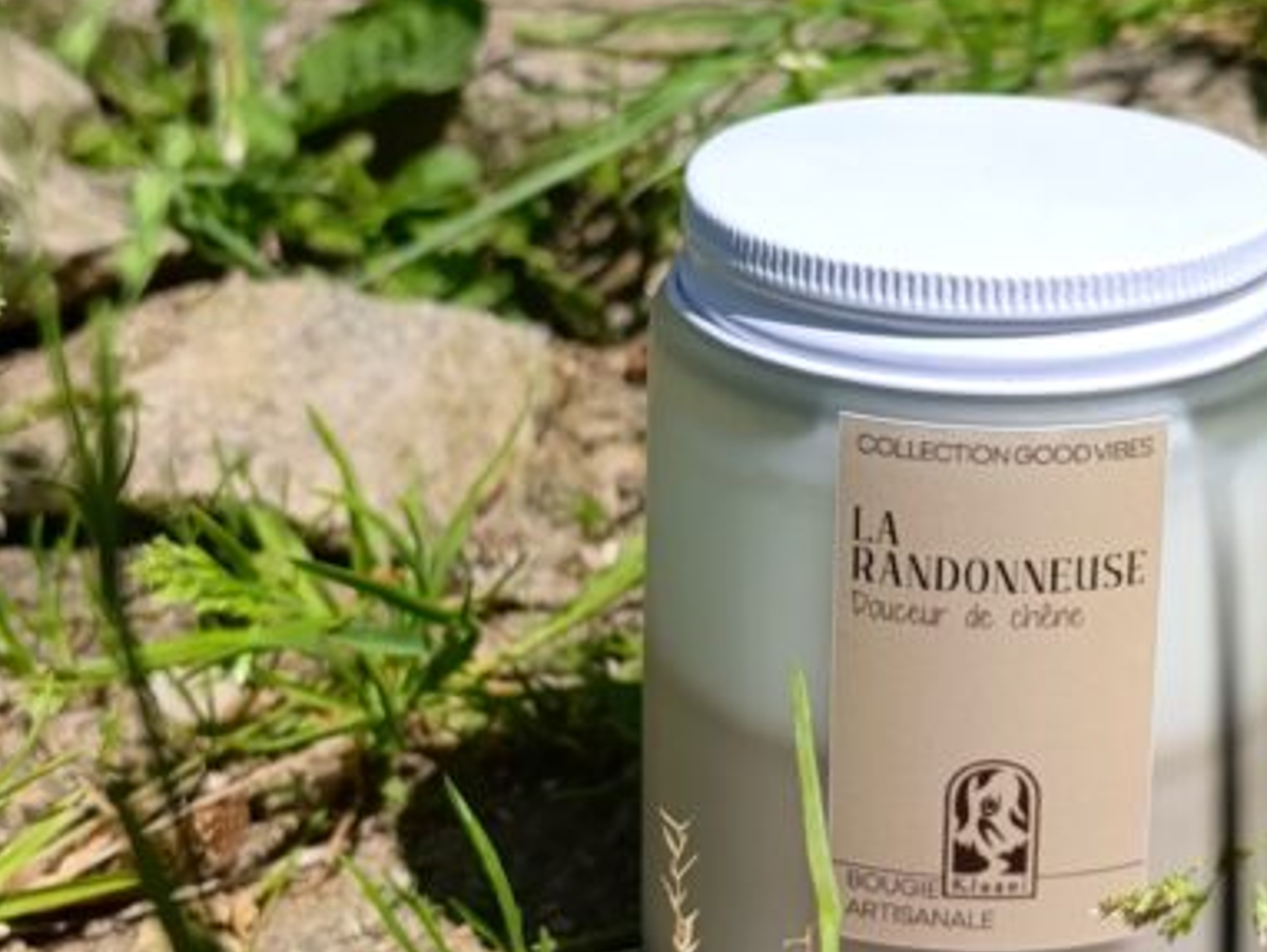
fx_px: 1758
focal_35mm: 48
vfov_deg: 30.1
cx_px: 872
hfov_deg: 39.0
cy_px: 320
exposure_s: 1/790
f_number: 1.6
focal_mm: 6.14
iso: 50
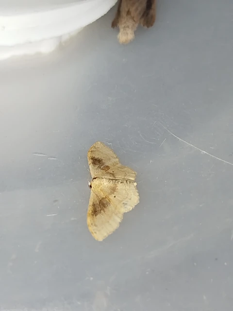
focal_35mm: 91
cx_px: 116
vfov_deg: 21.5
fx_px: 817
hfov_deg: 16.2
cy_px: 156
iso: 125
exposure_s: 1/50
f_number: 1.7
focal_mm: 5.31
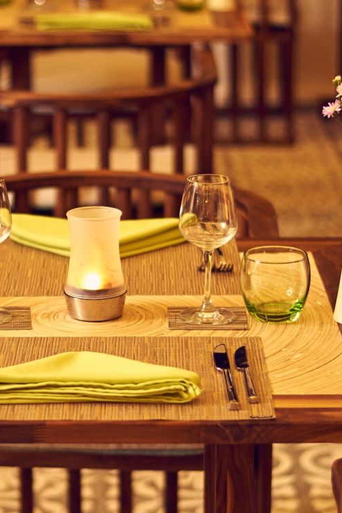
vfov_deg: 15.3
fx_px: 1909
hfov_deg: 10.2
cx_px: 90
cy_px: 290
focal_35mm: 134
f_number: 1.8
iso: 640
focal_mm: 50
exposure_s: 1/125
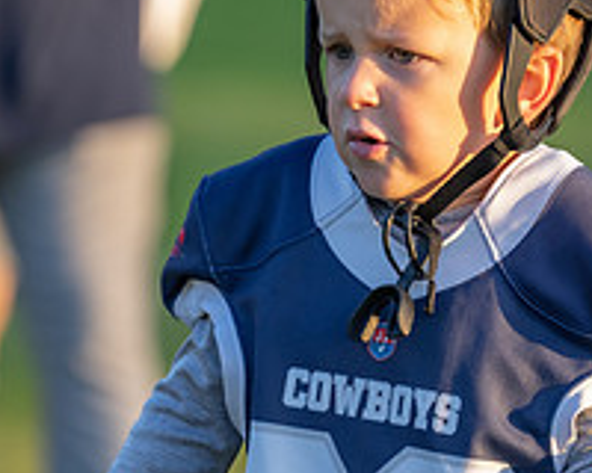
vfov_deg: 2.9
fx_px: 9374
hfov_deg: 3.6
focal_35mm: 535
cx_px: 358
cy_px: 383
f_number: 2.8
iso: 500
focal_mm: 197
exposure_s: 1/1000
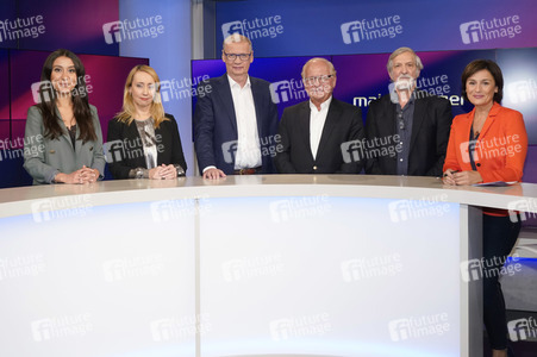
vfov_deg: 39.9
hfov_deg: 57.3
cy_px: 178
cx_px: 268
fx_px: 492
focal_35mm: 33
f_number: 5.6
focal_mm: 33
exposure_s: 1/160
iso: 2000
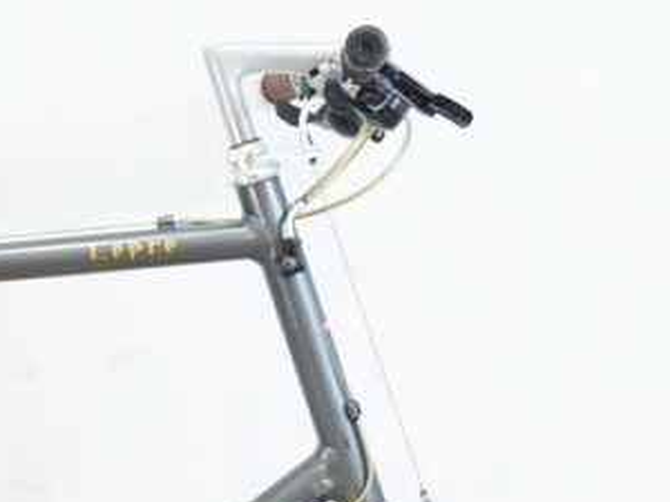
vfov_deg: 7.9
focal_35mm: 186
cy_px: 546
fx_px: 3600
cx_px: -63
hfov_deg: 10.5
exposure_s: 1/40
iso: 800
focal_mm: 44
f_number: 6.3
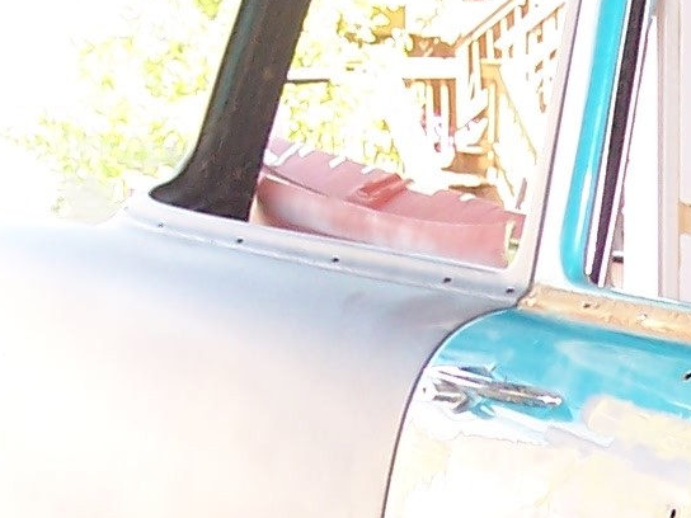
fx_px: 3214
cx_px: 757
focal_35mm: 161
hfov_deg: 12.1
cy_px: 674
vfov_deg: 9.1
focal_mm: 6.3
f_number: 2.8
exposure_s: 1/60
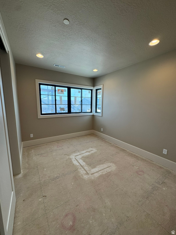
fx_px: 95
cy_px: 118
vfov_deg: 102.1
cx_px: 88
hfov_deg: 85.7
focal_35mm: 14
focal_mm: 2.22
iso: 64
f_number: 2.2
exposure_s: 1/120
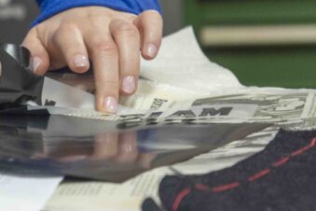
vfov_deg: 5.3
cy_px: -5
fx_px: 2256
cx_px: -15
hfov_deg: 8.0
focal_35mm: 257
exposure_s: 1/60
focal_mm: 85
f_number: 6.3
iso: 1000
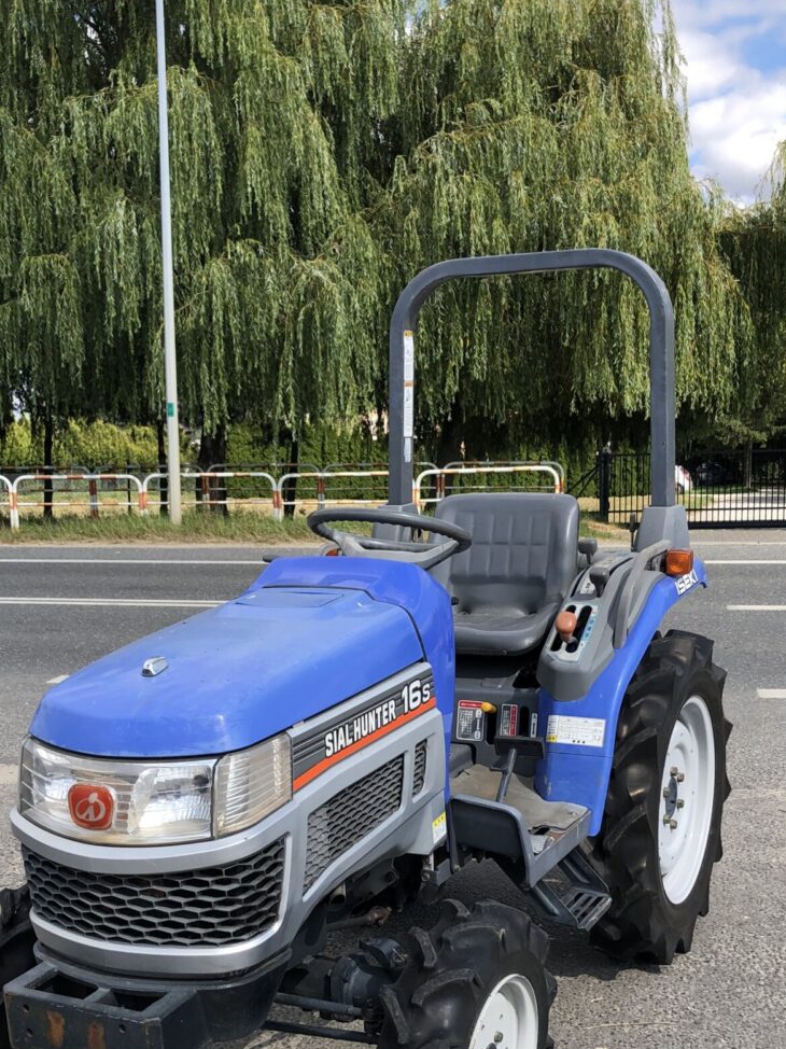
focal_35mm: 46
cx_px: 345
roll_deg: +1.9
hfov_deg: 31.5
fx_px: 1393
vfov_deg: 40.4
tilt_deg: -11.2
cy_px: 752
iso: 20
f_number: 1.8
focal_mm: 3.99
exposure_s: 1/1000
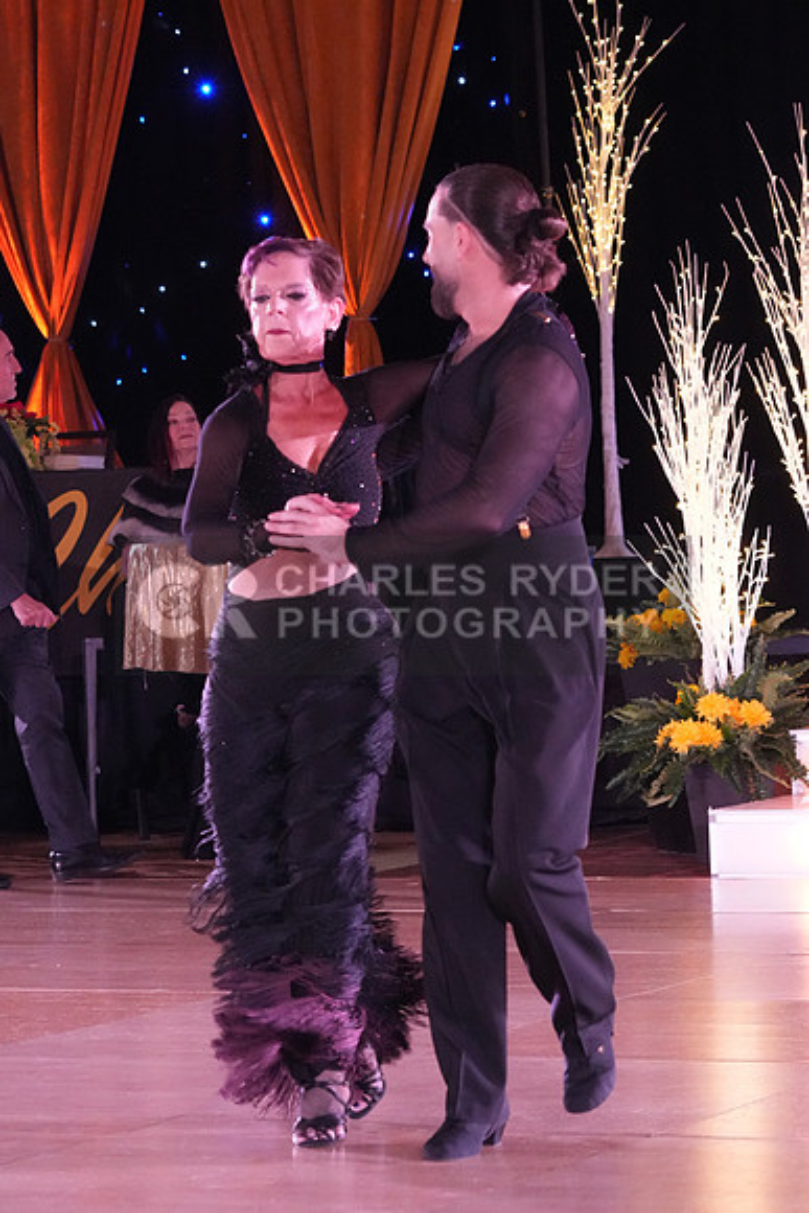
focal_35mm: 132
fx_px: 4446
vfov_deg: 15.5
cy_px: 606
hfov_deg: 10.4
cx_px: 404
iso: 8000
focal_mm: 88
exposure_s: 1/320
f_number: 5.6
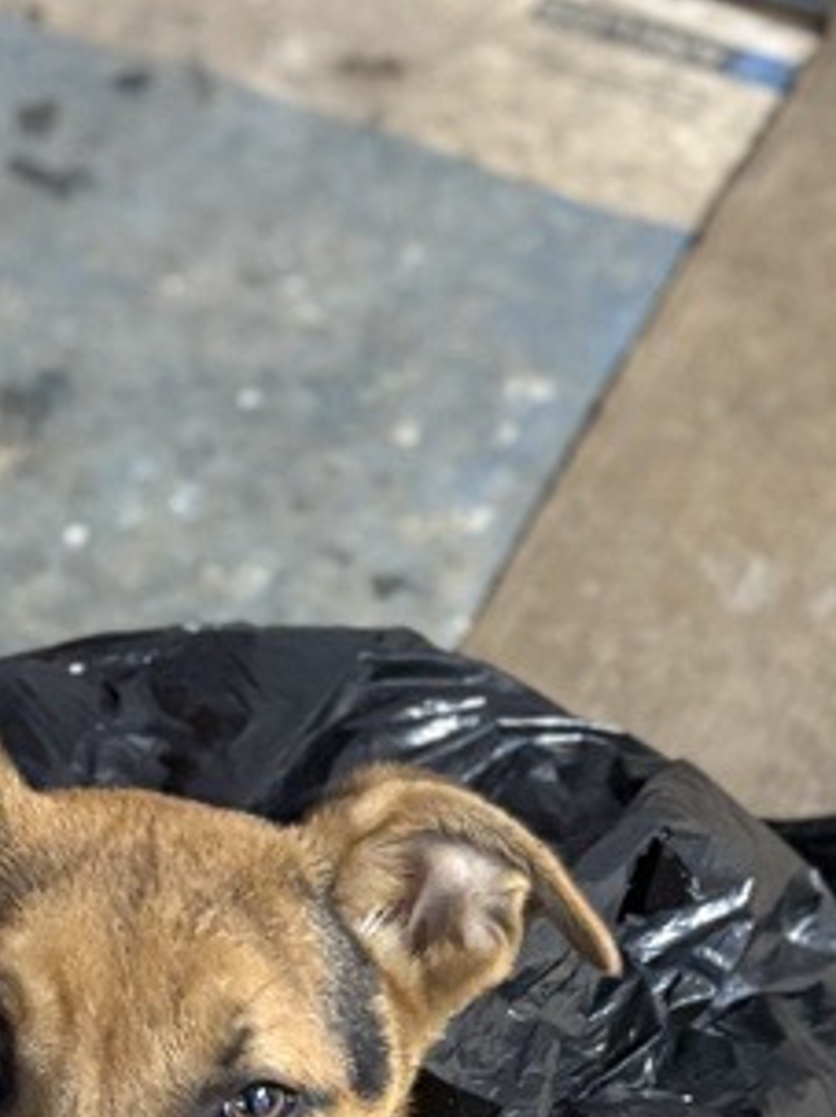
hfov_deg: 14.3
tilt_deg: -61.9
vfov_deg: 17.5
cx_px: 239
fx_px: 3319
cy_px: 1563
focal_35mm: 103
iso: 640
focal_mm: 5.96
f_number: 1.6
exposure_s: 1/33
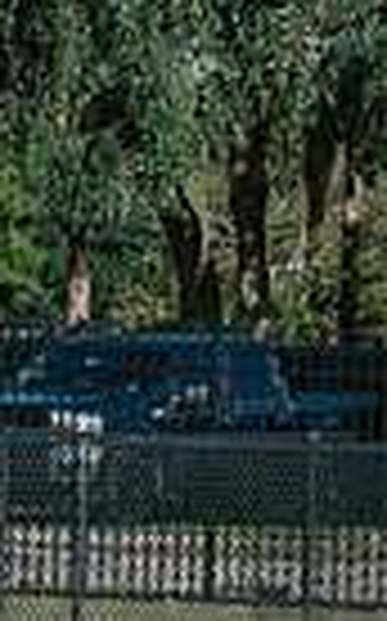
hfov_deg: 1.7
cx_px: -1050
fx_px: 12920
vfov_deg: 2.8
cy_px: 247
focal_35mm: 764
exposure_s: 1/1600
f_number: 5.6
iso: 250
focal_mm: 70
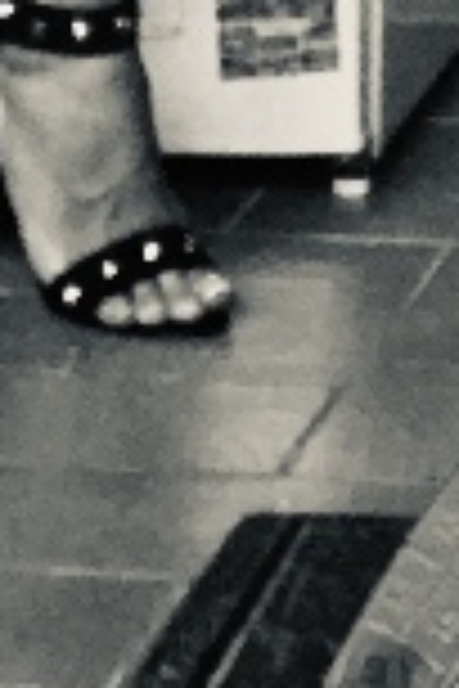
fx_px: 3767
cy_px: -1144
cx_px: 657
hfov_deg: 6.9
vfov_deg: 9.0
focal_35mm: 197
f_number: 2.2
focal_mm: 2.87
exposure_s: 1/25
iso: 200
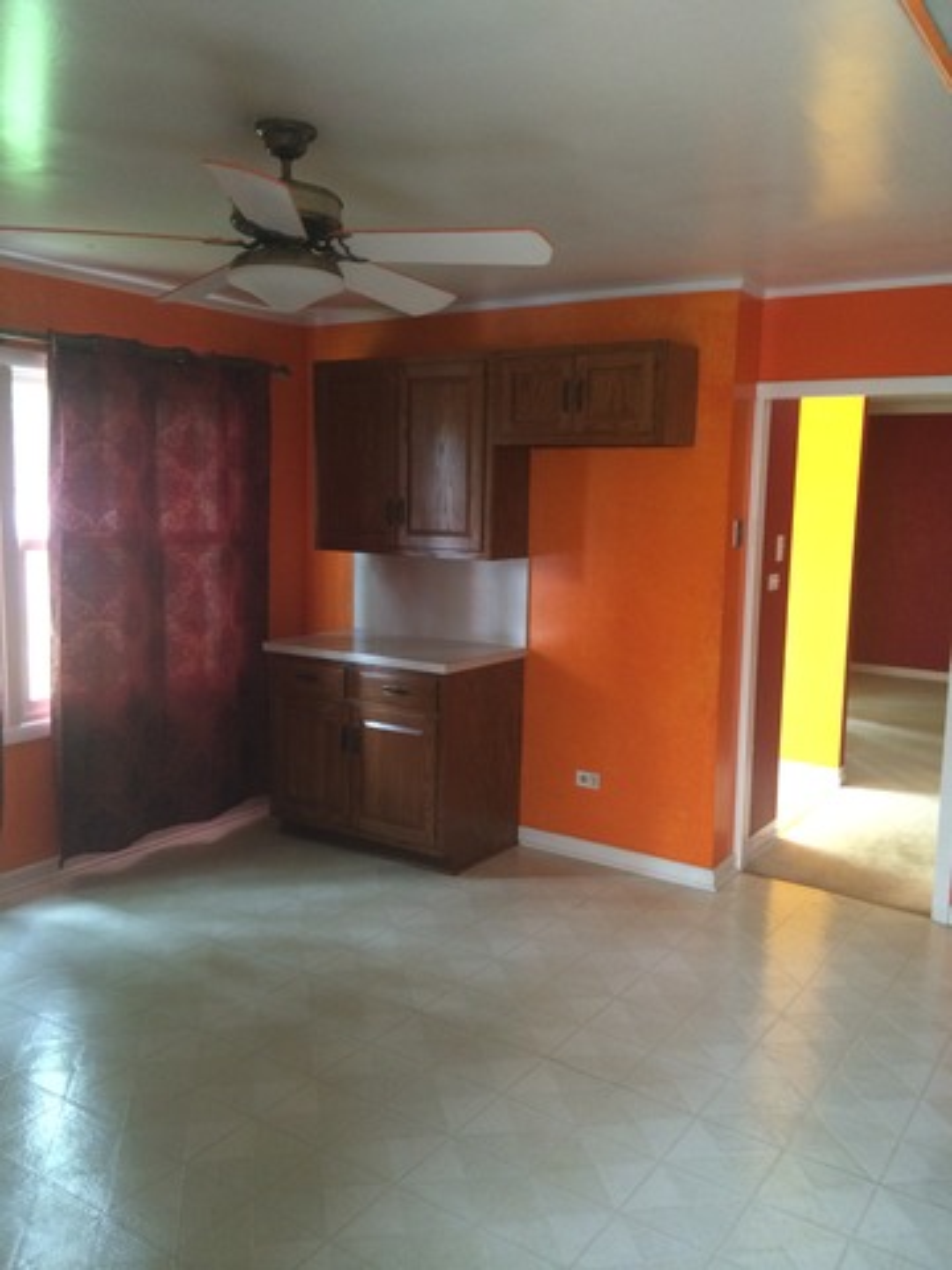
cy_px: 635
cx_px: 476
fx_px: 1100
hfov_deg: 46.8
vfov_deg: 60.0
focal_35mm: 30
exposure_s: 1/17
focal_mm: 4.12
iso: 320
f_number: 2.2
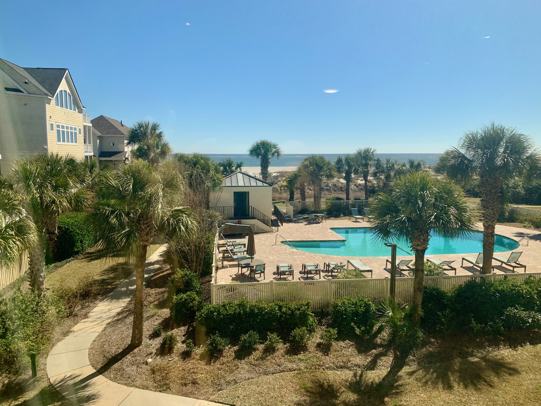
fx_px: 406
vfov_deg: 53.1
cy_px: 203
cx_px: 270
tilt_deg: -5.7
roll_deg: -0.5
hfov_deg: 67.3
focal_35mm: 26
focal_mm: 4.25
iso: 25
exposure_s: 1/1266
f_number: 1.8
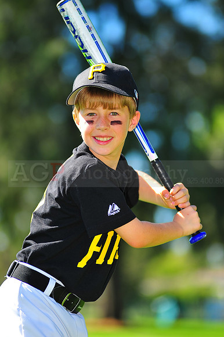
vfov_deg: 11.4
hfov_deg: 7.6
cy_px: 168
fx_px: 1682
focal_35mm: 180
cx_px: 112
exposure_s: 1/640
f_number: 4
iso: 200
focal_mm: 180
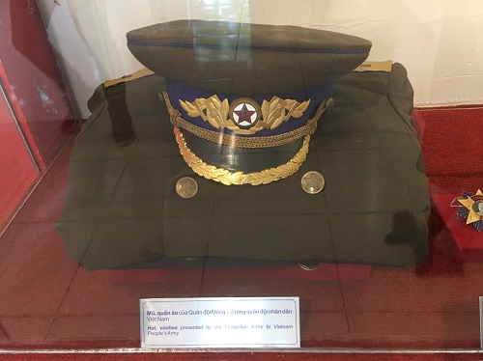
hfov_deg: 61.7
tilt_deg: -36.9
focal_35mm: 29
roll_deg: +5.2
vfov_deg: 48.2
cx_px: 242
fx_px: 404
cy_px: 180
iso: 100
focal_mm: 4.15
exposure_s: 1/17
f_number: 2.2
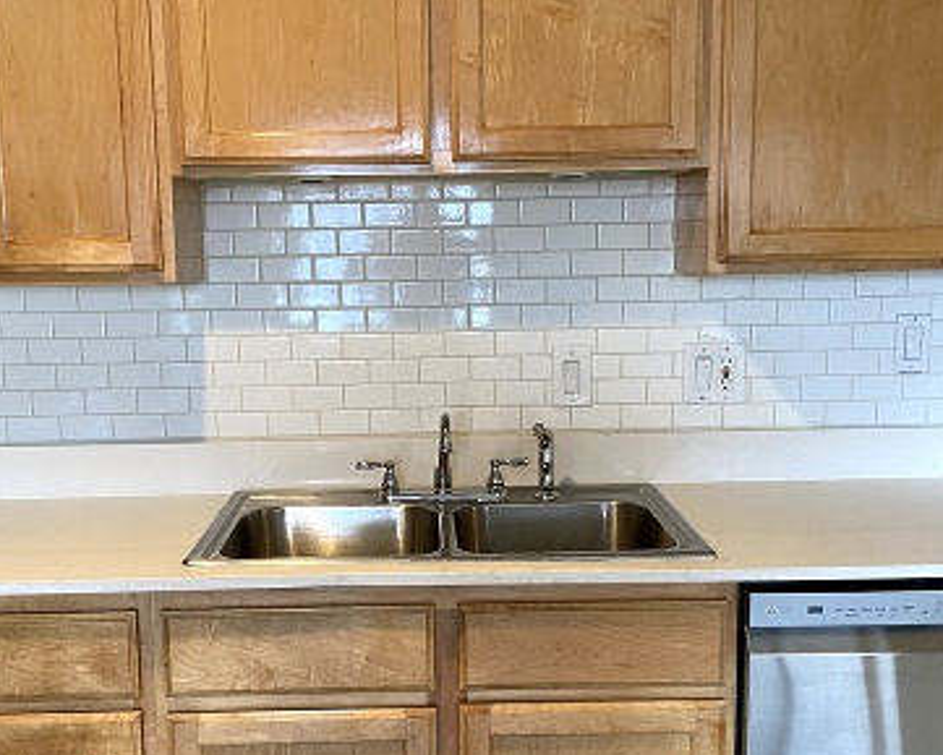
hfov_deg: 41.1
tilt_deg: -9.5
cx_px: 452
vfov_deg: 33.3
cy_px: 457
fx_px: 1256
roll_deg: +1.8
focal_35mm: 45
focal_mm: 4.25
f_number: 1.8
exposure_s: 1/60
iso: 125
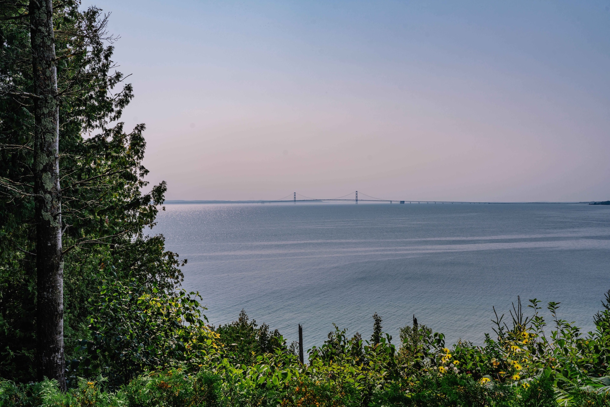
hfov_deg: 54.4
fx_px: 593
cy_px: 204
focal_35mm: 35
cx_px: 305
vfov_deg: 37.9
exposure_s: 1/400
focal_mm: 35
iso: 100
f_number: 10
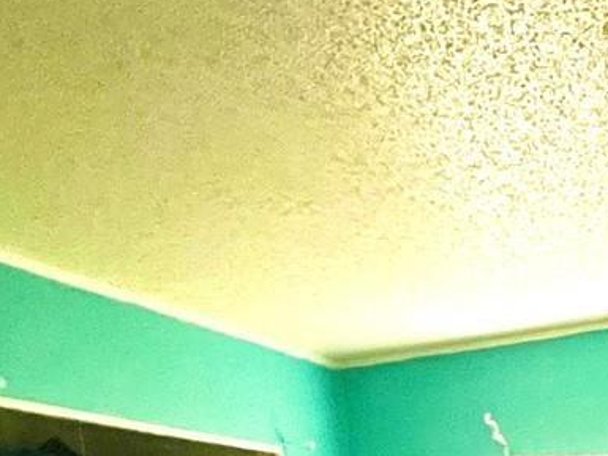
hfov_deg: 26.2
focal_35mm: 54
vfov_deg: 21.6
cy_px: 723
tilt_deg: -8.1
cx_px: 906
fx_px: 949
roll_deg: +0.6
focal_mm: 1.57
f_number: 1.8
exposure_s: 1/60
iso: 640
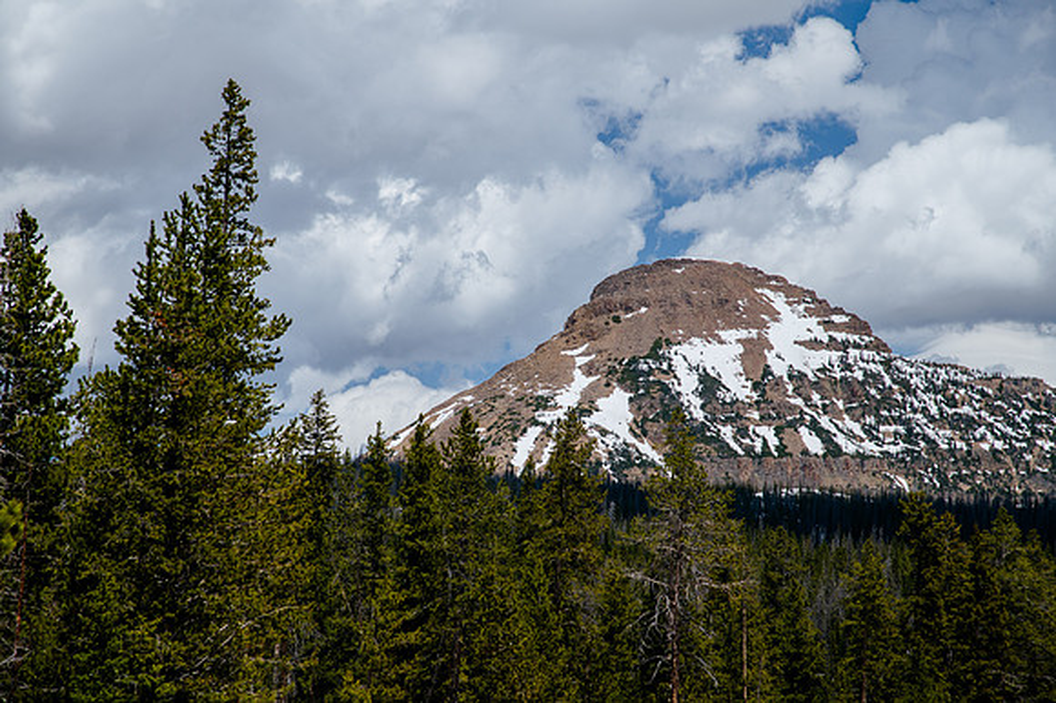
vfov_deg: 11.4
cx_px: 528
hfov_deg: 17.1
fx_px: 3518
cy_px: 352
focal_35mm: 120
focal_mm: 120
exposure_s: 1/800
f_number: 8
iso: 200
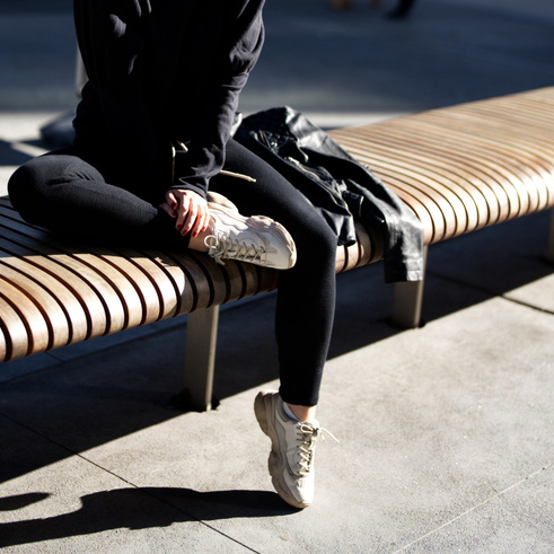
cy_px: 75
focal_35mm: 83
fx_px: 1503
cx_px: 225
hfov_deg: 20.9
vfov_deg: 20.5
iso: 100
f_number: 1.4
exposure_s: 1/2500
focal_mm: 50
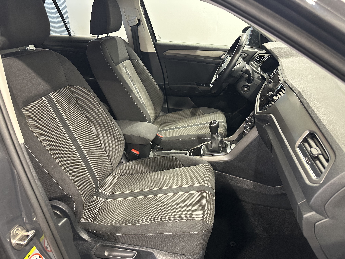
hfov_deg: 71.6
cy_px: 130
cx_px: 172
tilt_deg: -26.2
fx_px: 239
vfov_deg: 56.8
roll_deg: +0.7
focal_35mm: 24
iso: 320
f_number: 1.78
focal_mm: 6.86
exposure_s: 1/50
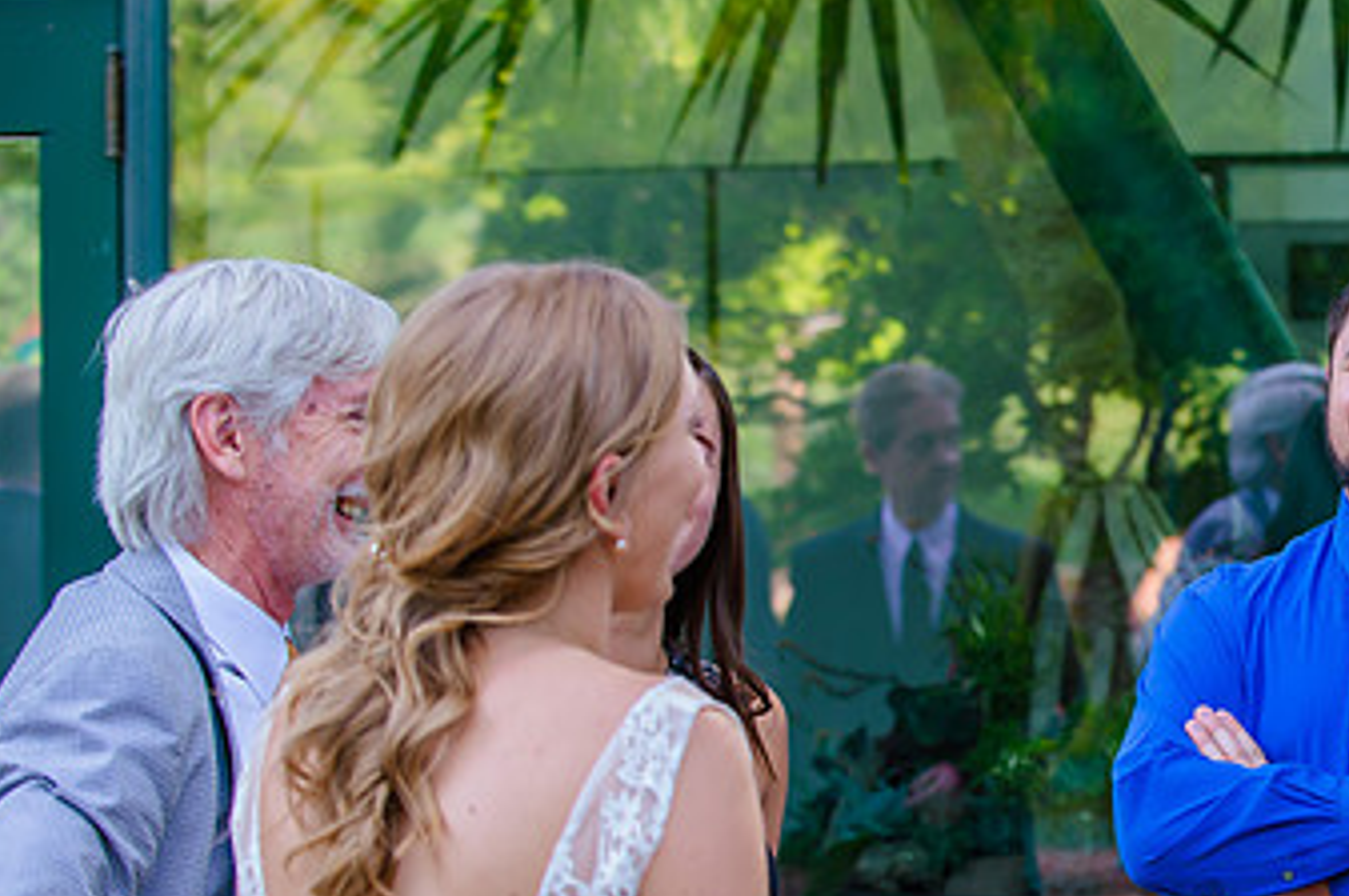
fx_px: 5428
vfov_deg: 9.4
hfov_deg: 14.0
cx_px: 1250
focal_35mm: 145
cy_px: 647
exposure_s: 1/200
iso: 400
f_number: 4.5
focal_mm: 75
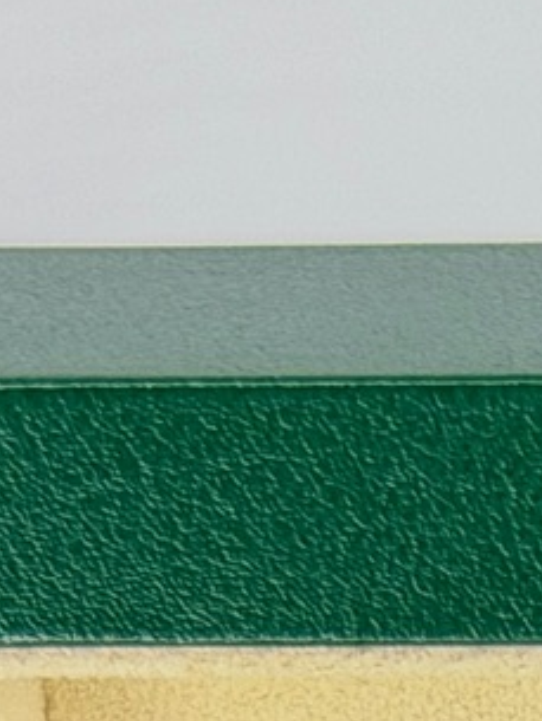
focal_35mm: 322
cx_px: 1524
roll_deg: +0.8
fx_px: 6718
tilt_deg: -25.2
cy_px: 2392
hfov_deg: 4.5
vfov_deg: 5.6
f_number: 1.78
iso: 64
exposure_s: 1/168
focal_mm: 6.76
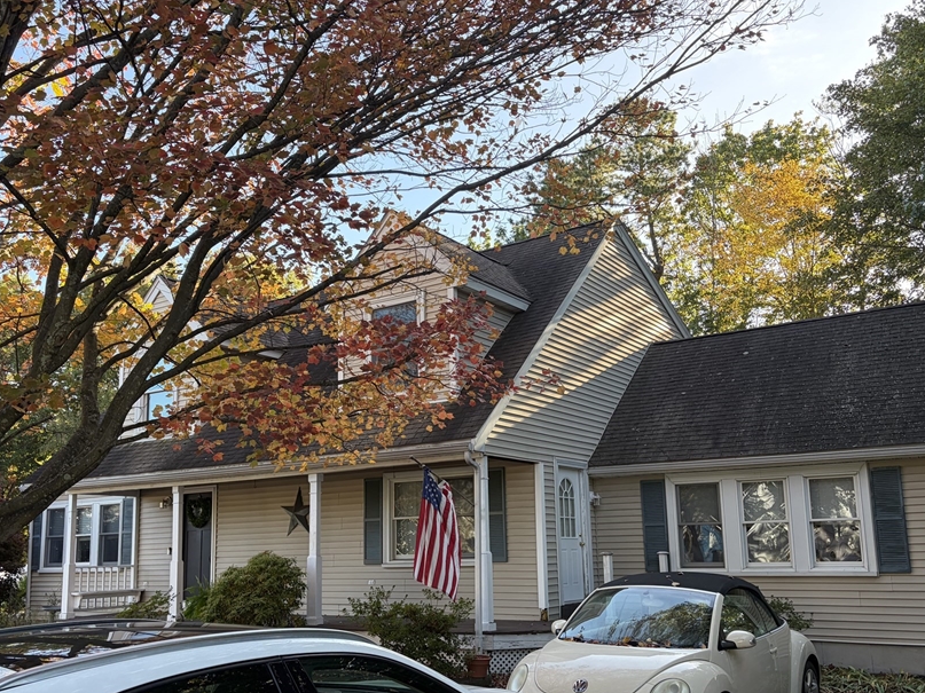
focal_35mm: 33
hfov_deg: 55.4
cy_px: 405
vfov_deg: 42.8
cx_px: 455
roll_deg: +1.2
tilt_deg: +9.8
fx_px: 882
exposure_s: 1/323
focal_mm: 5.96
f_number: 1.6
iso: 50
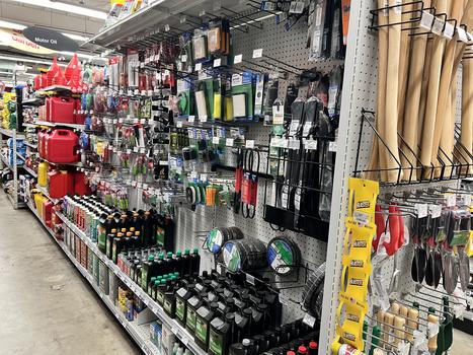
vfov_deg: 53.0
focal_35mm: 26
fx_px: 355
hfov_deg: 67.3
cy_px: 178
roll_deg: -3.0
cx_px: 236
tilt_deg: -8.4
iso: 200
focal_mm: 5.7
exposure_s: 1/60
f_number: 1.5
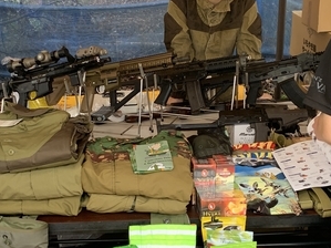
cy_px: 135
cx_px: 145
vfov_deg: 25.2
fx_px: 554
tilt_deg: -19.4
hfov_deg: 33.2
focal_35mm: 58
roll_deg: +0.5
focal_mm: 4.25
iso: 160
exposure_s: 1/60
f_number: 1.8
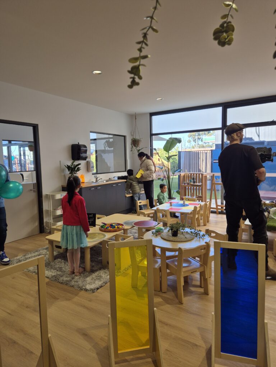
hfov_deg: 58.9
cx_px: 138
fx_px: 245
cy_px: 184
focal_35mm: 23
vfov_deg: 73.9
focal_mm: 5.4
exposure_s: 1/180
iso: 32
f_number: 1.8
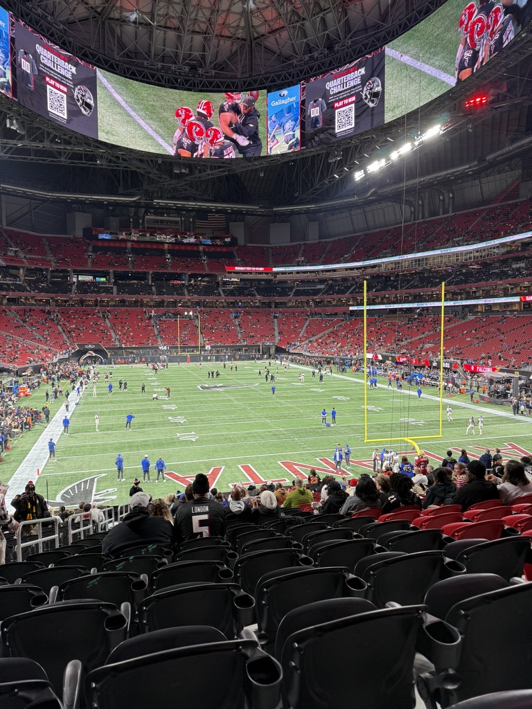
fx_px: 492
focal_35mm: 24
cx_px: 266
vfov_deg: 71.6
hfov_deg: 56.8
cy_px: 354
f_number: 1.78
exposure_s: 1/118
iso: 100
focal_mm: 6.76
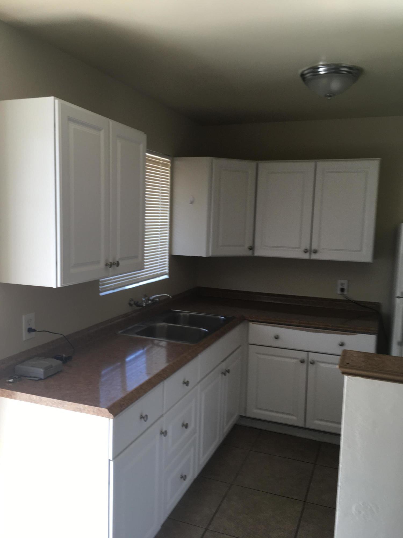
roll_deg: -1.7
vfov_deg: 61.7
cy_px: 269
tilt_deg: -9.4
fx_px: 450
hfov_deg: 48.2
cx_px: 202
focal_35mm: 29
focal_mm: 4.15
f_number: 2.2
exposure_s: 1/60
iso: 25
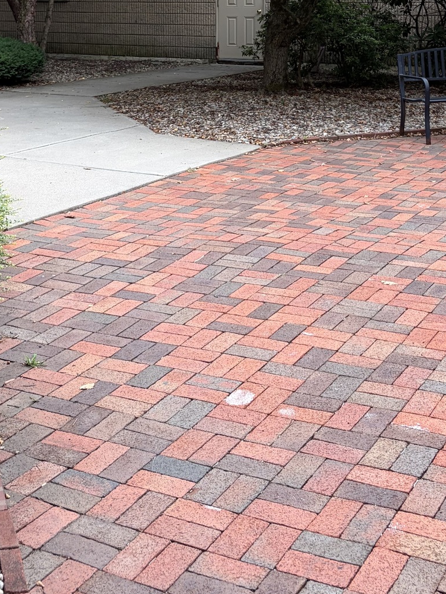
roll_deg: +0.4
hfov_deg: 25.2
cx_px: 214
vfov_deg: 32.2
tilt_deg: -5.2
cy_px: 107
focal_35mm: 58
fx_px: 996
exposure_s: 1/433
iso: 50
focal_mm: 5.96
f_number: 1.6
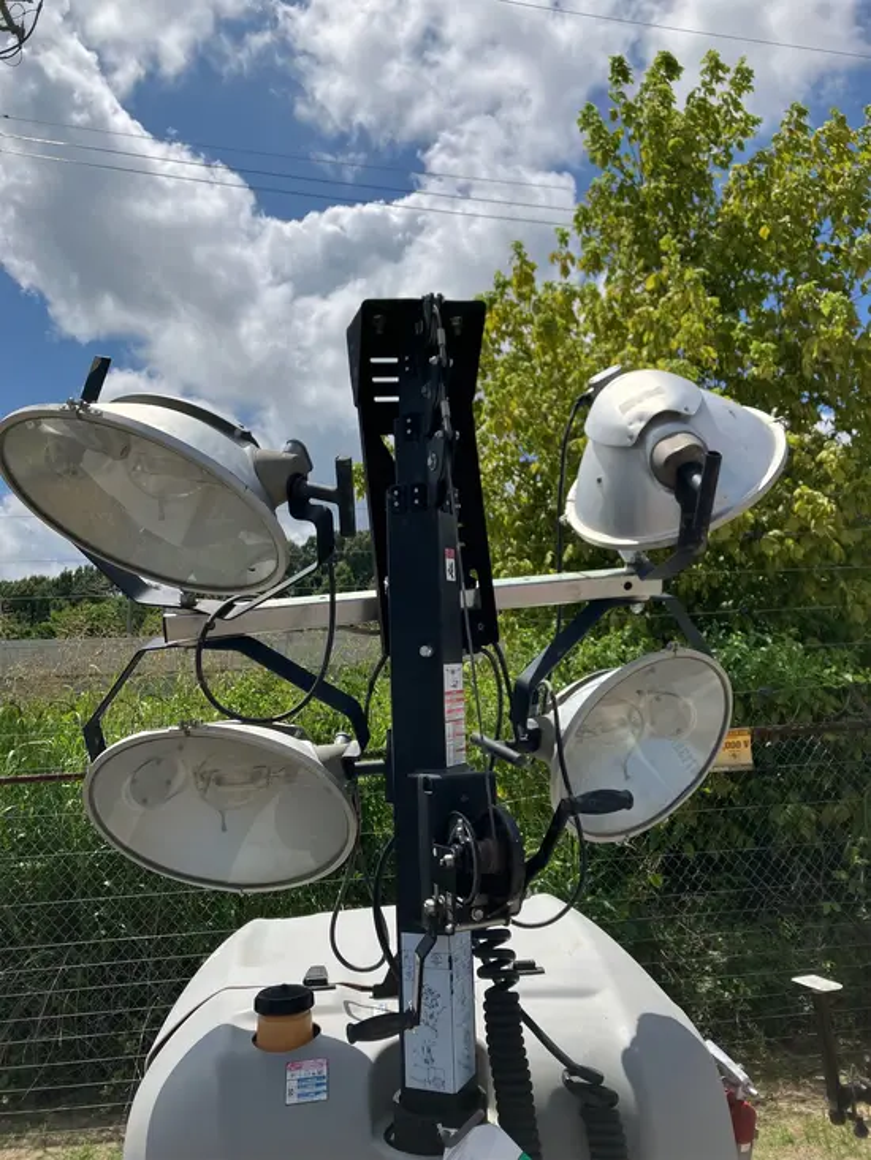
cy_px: 580
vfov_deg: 63.4
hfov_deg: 49.8
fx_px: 939
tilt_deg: +5.7
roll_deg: +1.8
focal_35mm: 28
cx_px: 436
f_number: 1.8
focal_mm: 3.99
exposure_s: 1/4049
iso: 32
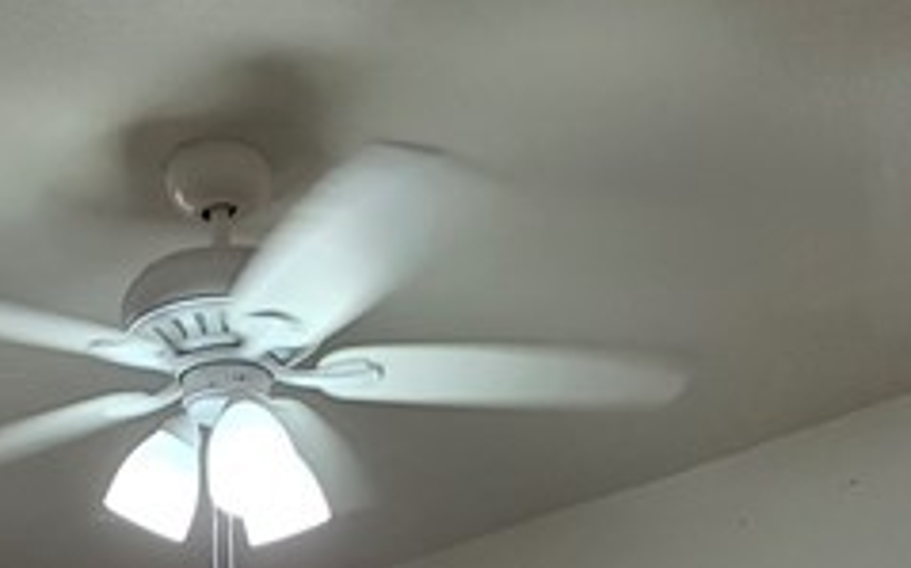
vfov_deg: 17.7
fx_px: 1464
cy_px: 1022
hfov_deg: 34.1
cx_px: 271
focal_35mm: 59
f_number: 1.9
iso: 160
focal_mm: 2.2
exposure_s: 1/120
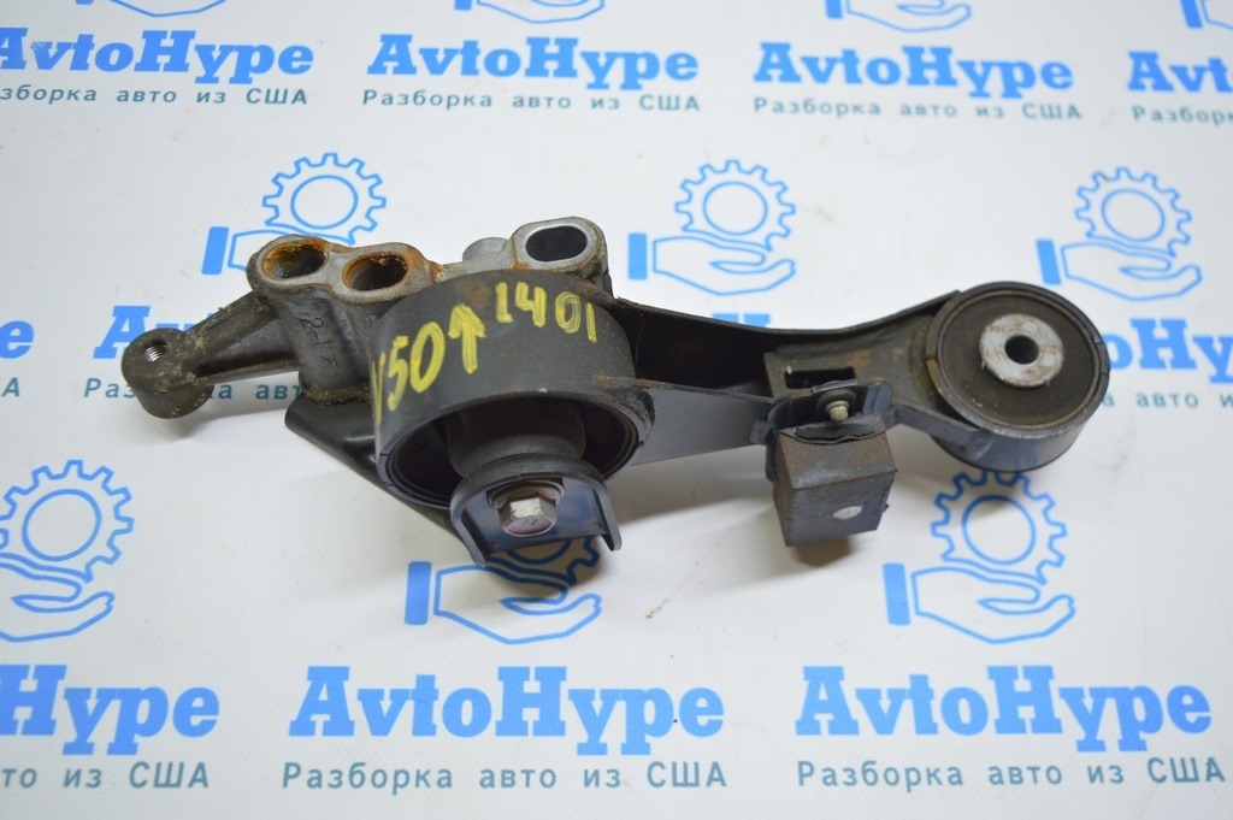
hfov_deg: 55.1
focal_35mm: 34
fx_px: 1181
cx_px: 616
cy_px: 410
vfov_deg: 38.3
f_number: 3.8
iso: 400
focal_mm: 23
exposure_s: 1/50
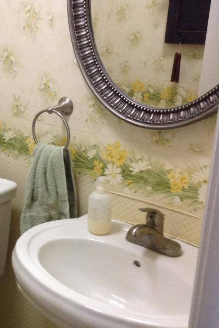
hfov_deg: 23.1
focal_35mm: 56
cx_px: -6
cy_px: 182
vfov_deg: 35.6
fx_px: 511
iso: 250
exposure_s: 1/15
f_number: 2.4
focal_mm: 4.28
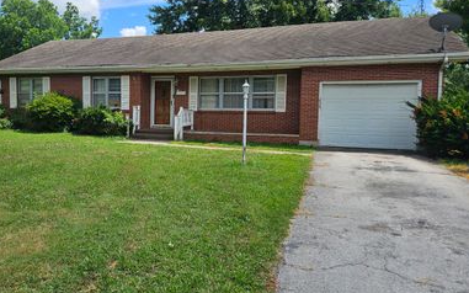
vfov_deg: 39.4
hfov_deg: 58.6
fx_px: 409
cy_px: 134
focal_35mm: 32
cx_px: 164
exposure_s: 1/1559
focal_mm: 5.4
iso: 25
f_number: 1.8
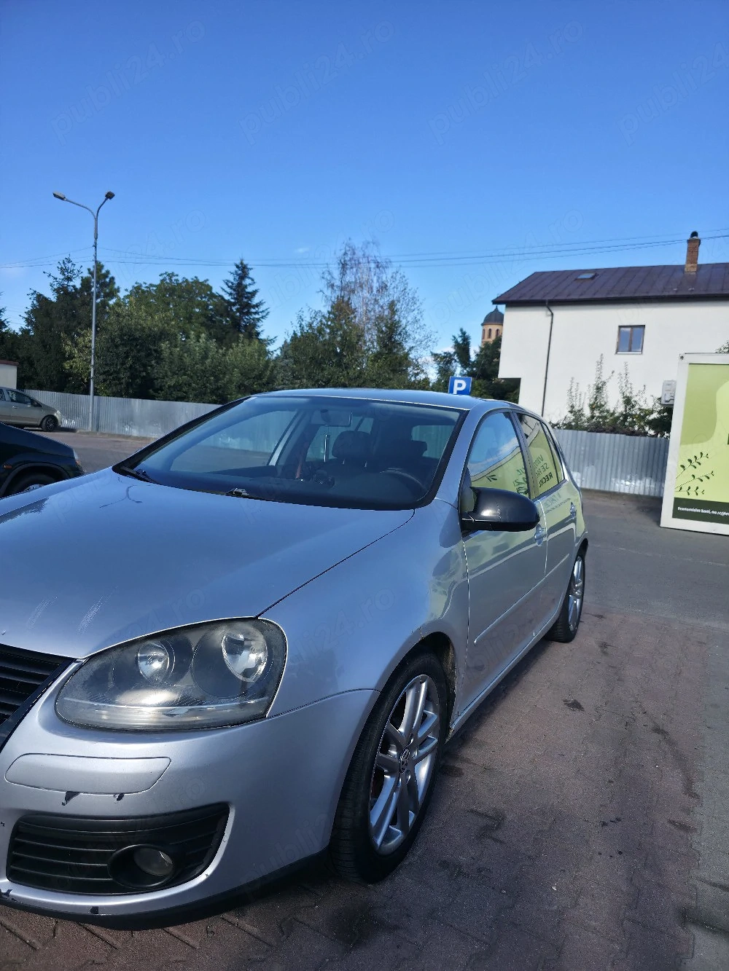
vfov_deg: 73.9
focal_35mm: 23
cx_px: 364
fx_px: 646
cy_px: 486
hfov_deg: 58.9
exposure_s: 1/2000
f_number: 1.7
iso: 50
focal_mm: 6.3
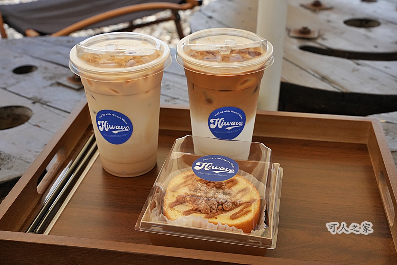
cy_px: 132
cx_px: 198
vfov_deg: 29.6
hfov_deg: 43.3
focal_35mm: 45
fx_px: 501
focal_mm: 45.4
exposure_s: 1/2500
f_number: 9
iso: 3200
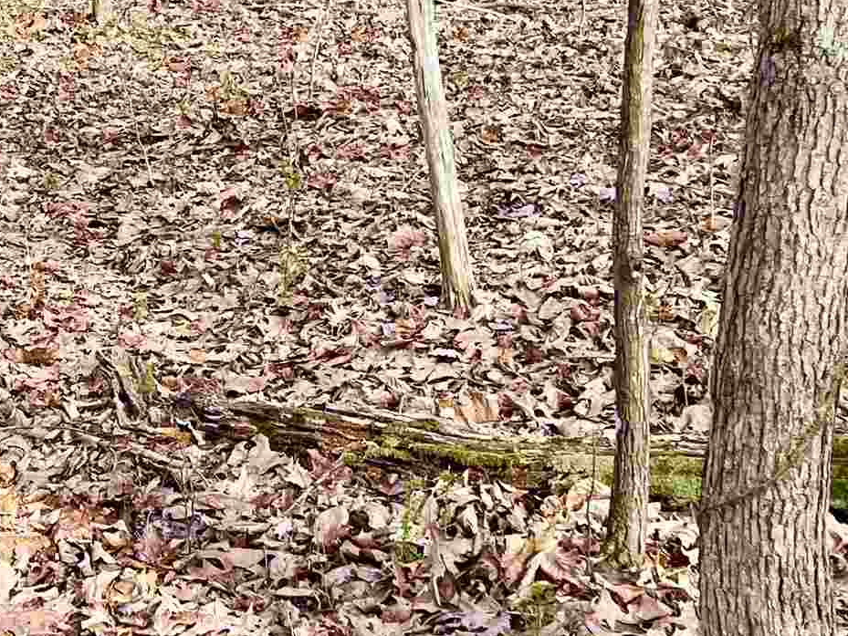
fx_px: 2107
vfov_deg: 16.9
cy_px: 27
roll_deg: -0.3
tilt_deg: -14.3
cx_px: -43
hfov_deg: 21.8
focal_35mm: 86
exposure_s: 1/501
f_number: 1.6
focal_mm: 5.1
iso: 32
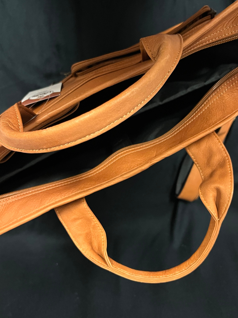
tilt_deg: -74.8
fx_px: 312
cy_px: 177
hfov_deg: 41.8
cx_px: 119
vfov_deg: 53.9
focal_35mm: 34
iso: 500
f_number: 1.6
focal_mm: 5.1
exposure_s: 1/60
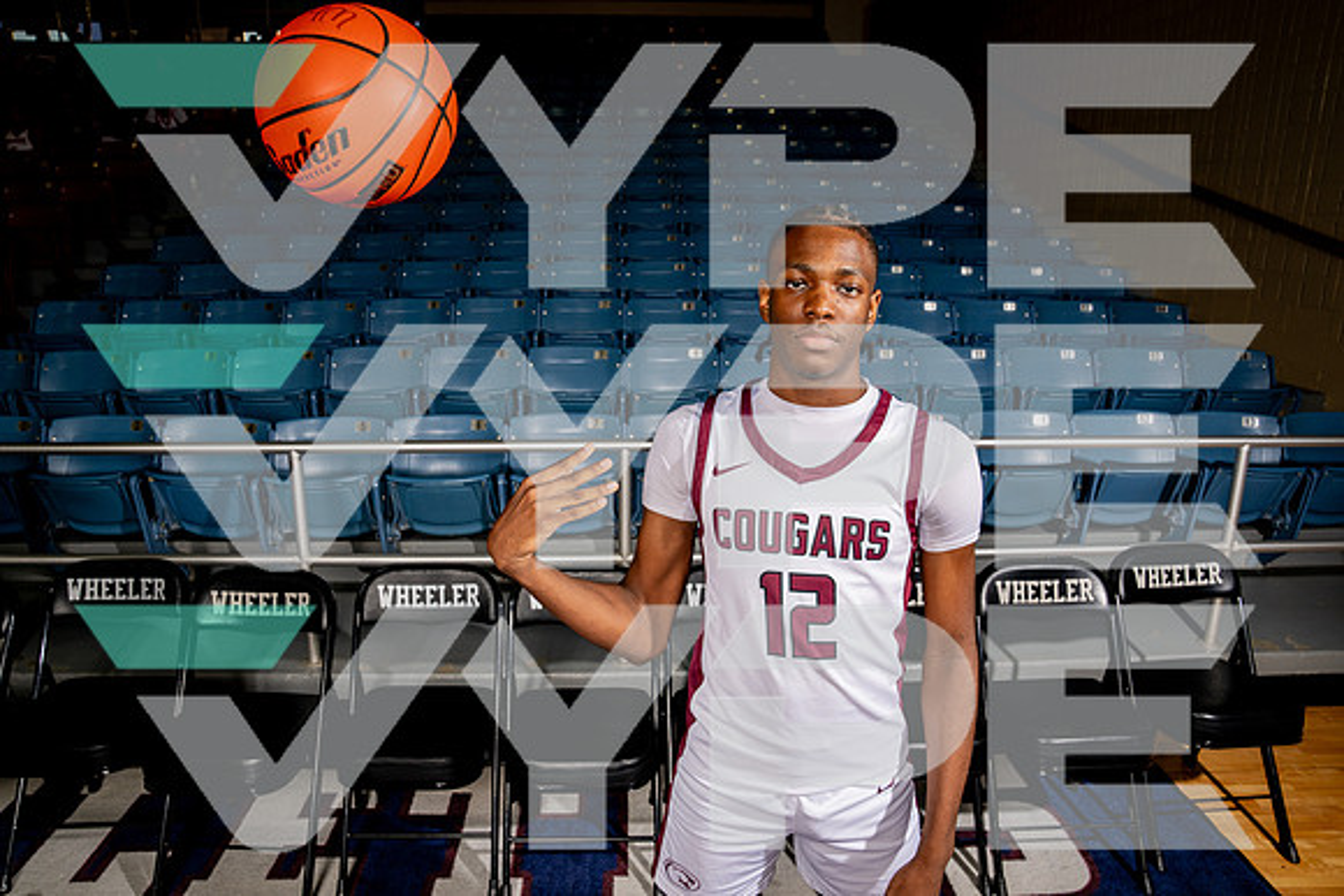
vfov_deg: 53.2
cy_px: 448
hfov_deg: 73.7
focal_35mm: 24
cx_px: 672
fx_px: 896
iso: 250
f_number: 7.1
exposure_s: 1/125
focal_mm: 24
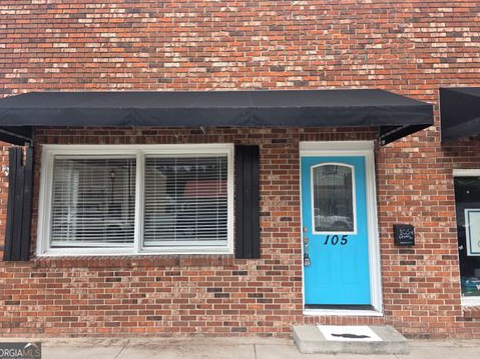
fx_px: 333
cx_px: 235
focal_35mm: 24
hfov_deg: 71.6
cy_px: 174
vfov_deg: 56.8
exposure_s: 1/1286
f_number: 1.7
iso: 80
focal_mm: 6.3
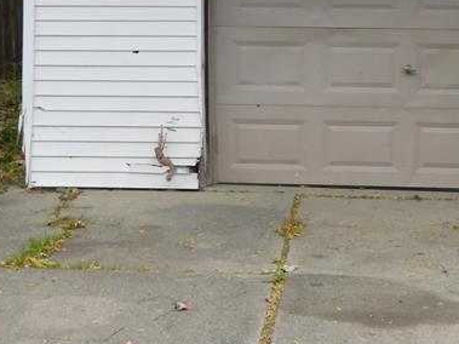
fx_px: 1432
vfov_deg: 13.3
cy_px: -91
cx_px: 352
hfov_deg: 18.1
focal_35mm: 108
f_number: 3.6
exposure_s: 1/100
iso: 125
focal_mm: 7.1
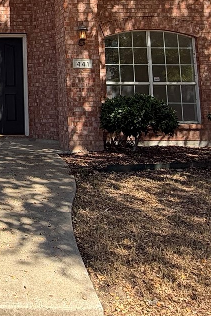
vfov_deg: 39.5
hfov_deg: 26.1
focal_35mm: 47
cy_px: 44
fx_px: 413
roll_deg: -0.2
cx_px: -30
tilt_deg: +8.5
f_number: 2.2
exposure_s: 1/262
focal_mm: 2.22
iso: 50
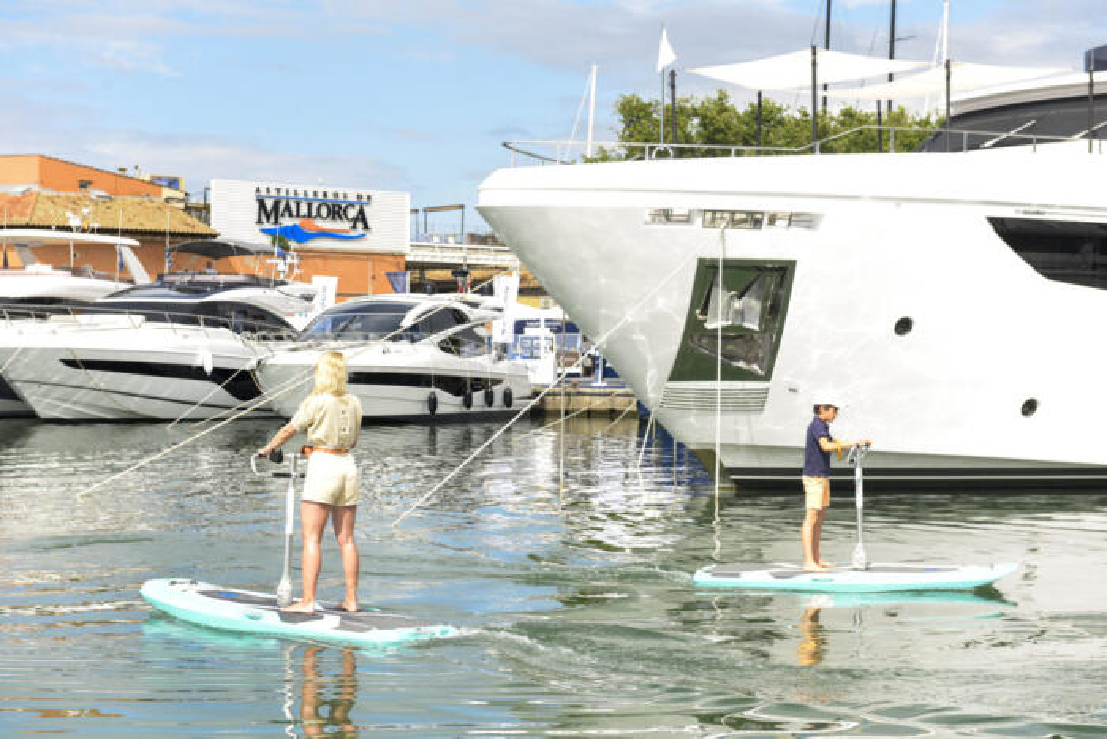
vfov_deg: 20.6
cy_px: 370
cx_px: 554
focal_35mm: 66
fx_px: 2030
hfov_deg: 30.5
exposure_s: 1/400
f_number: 7.1
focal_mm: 66
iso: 200
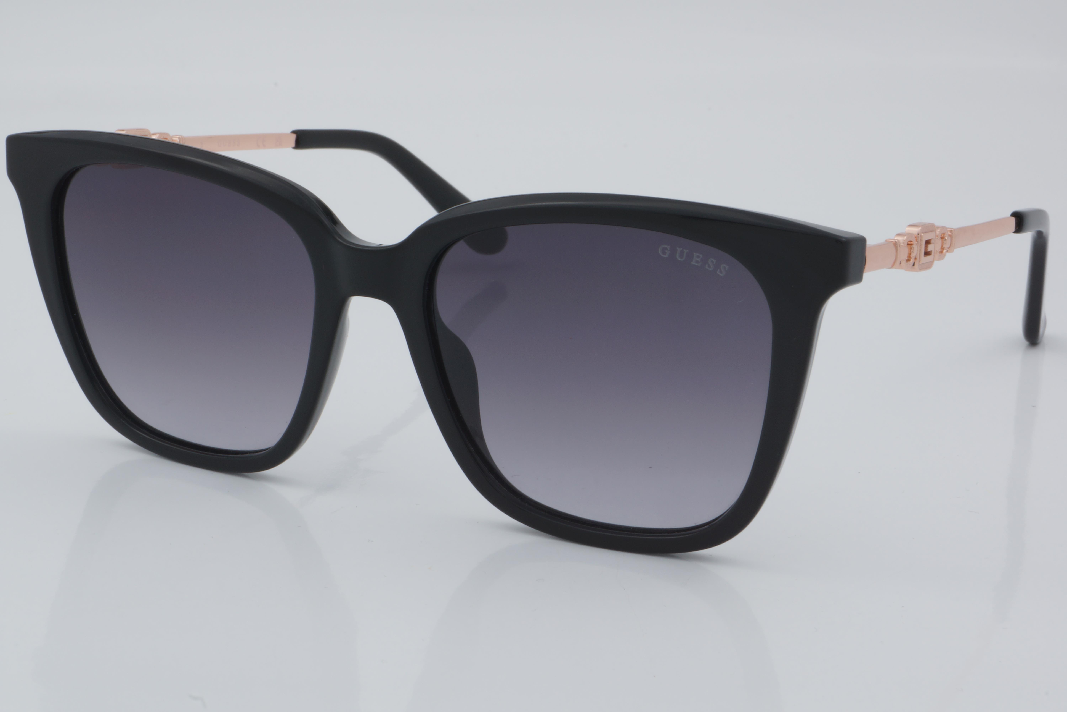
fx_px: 2445
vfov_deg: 16.6
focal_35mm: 82
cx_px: 534
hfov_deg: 24.6
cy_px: 356
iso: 100
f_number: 32
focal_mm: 55
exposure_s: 1/4
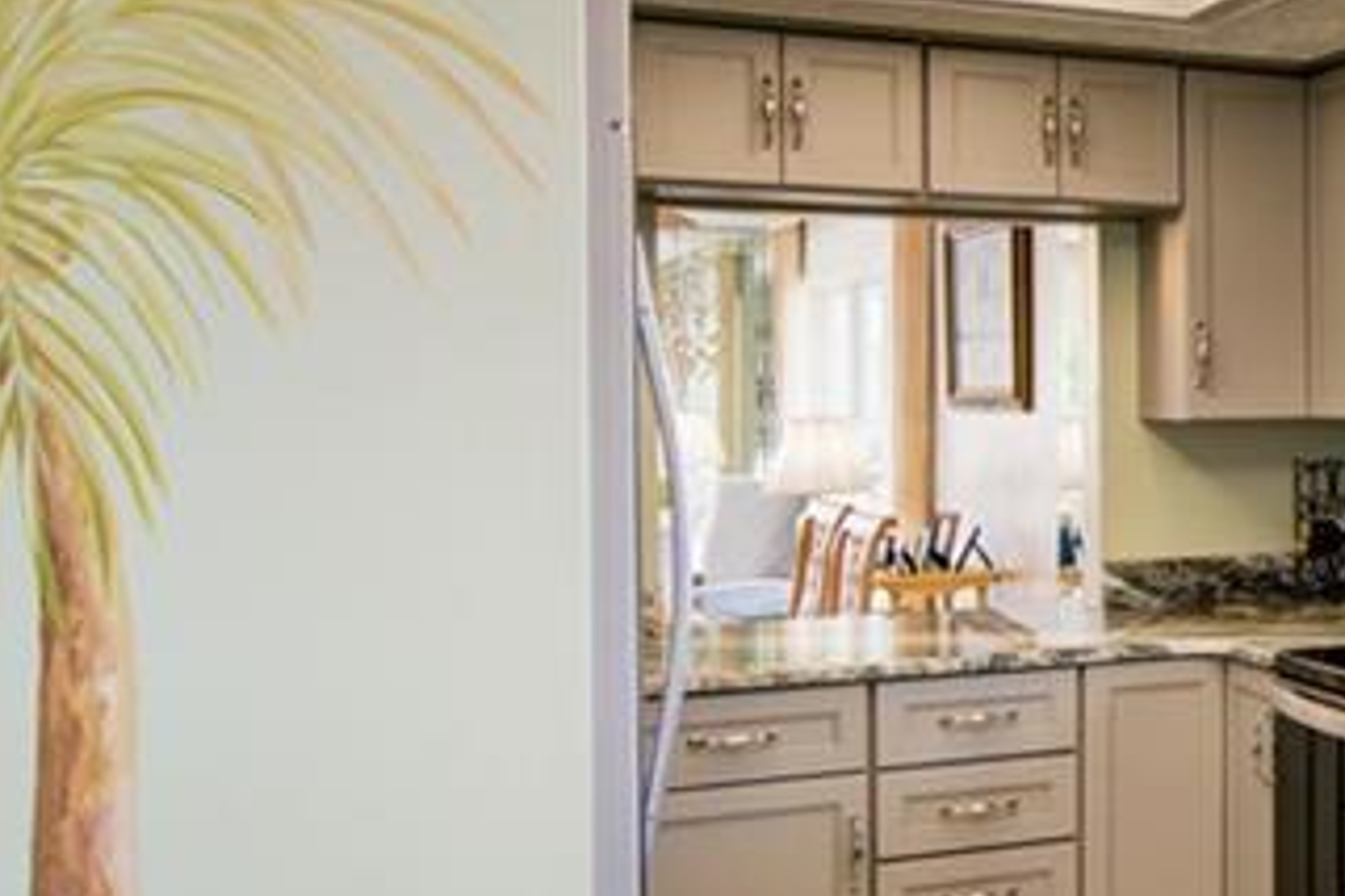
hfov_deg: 32.5
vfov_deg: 26.5
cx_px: 1592
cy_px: 408
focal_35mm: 51
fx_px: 1905
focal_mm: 16
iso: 400
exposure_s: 1/30
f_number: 8
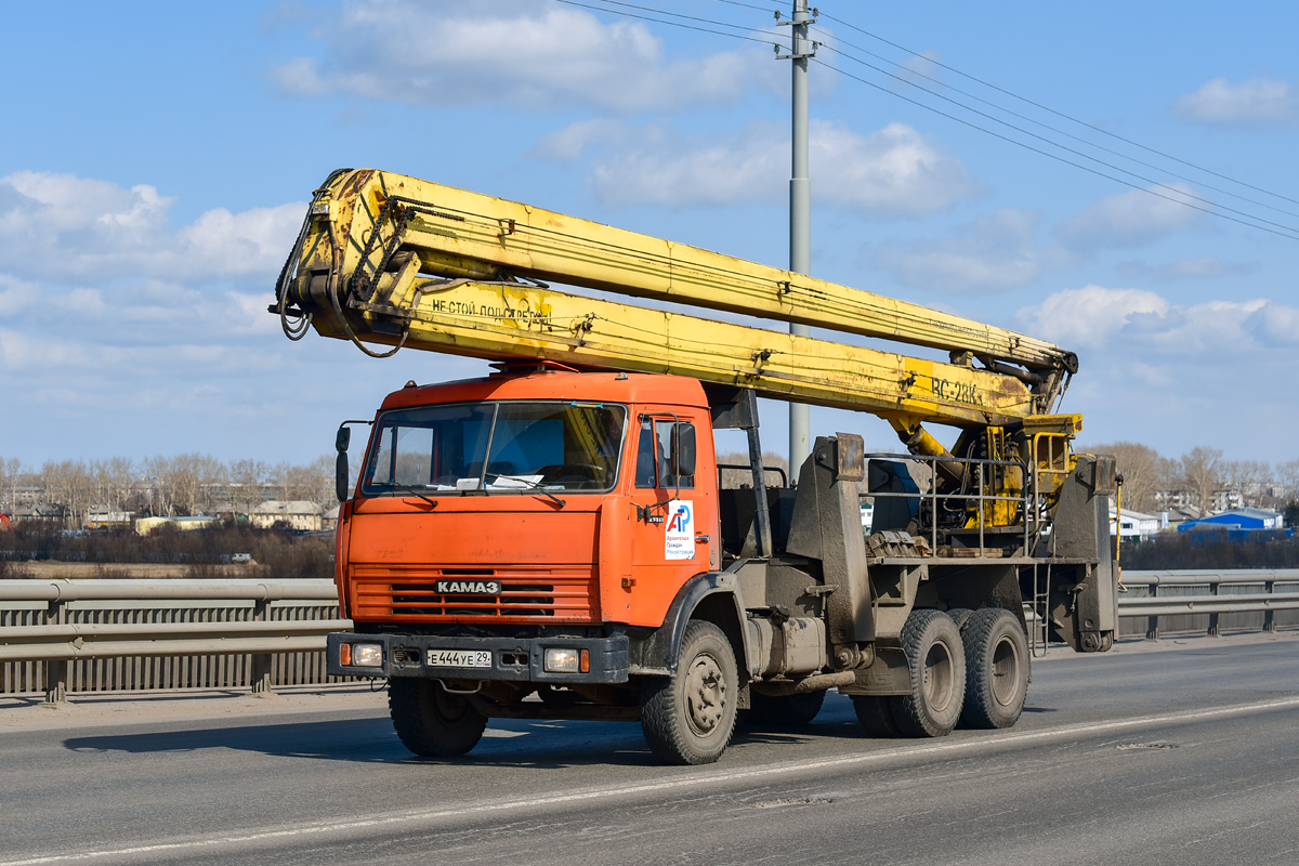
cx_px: 650
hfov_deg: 28.8
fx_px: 2526
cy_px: 433
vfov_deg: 19.5
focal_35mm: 70
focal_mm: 70
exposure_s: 1/1000
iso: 200
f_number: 7.1
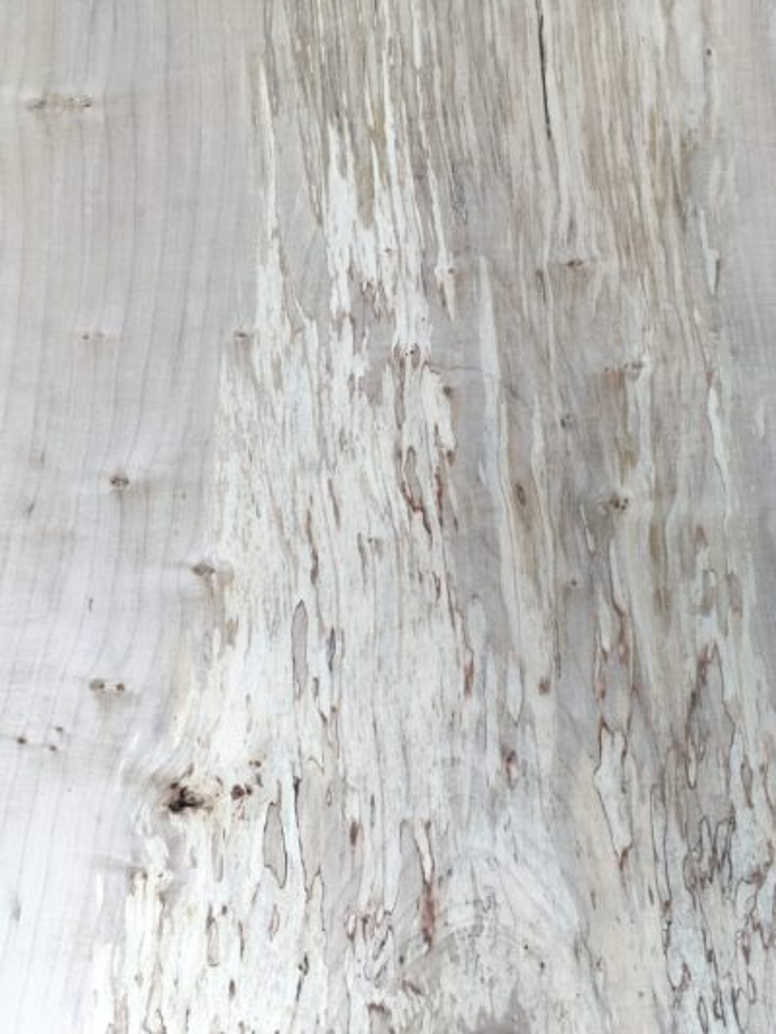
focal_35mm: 29
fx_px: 866
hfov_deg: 48.2
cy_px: 517
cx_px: 388
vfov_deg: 61.6
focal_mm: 4.15
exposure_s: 1/260
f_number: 2.2
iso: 25
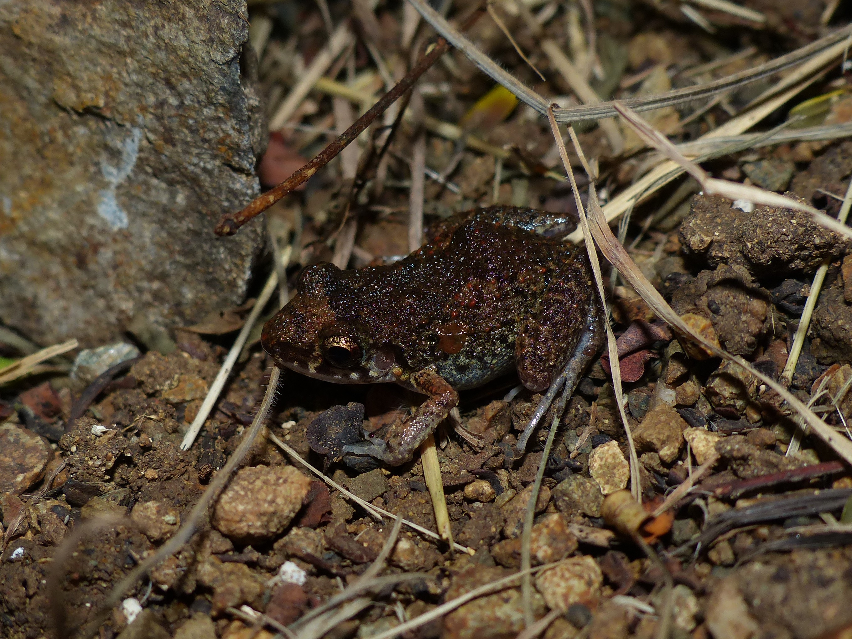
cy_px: 320
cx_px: 426
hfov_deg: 36.8
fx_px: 1280
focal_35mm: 52
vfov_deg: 28.0
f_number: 2.8
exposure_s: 1/60
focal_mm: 9.4
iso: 100
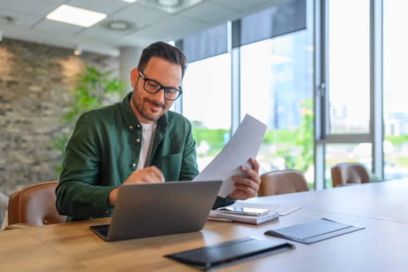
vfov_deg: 37.9
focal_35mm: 35
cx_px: 204
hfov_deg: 54.4
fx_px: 397
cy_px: 136
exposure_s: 1/125
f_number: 1.8
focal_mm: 35
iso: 64
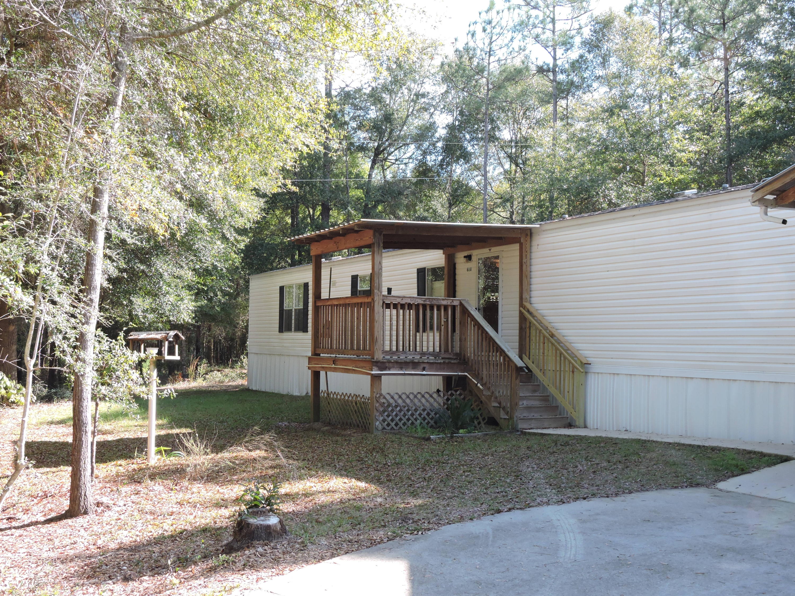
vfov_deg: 32.2
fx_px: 1033
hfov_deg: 42.1
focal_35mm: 45
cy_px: 298
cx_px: 398
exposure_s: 1/160
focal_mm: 8.1
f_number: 4
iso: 160
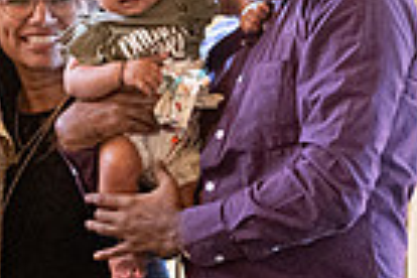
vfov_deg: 4.1
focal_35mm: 338
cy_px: 191
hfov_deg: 6.0
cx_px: -374
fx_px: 3915
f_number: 2.8
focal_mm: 50
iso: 3200
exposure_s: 1/60
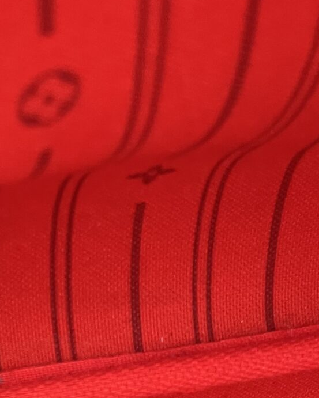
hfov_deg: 16.3
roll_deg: +30.1
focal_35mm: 94
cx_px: 74
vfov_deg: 17.0
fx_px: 1109
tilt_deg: -33.9
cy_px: 701
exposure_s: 1/68
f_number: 1.6
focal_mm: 5.1
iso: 125
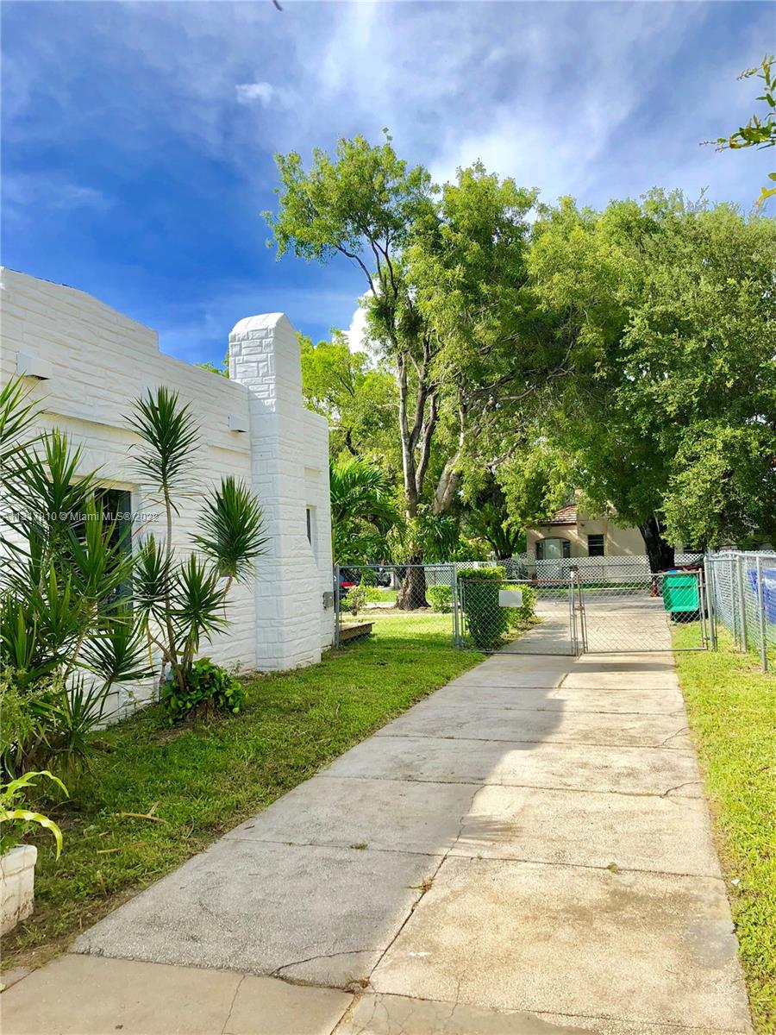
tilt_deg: +3.2
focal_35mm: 28
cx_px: 388
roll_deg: +2.8
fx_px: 837
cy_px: 518
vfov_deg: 63.4
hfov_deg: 49.7
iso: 20
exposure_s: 1/1845
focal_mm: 3.99
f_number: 1.8
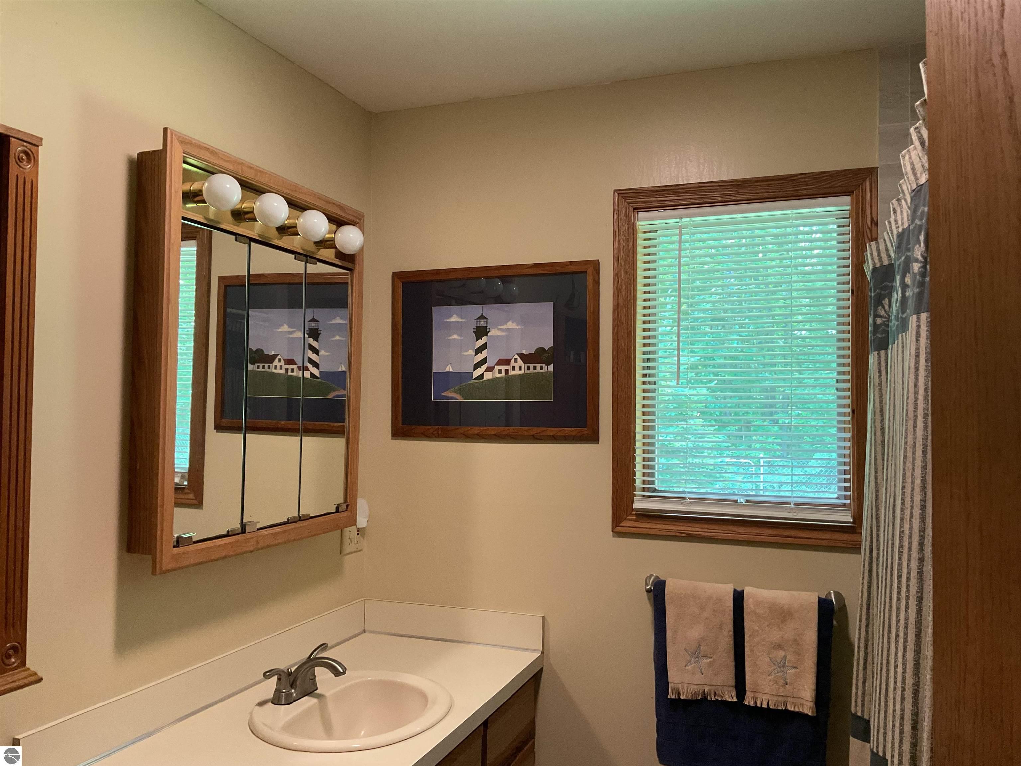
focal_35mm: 29
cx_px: 510
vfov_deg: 48.2
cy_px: 383
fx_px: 855
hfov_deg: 61.7
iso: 160
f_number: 1.8
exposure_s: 1/50
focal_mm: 3
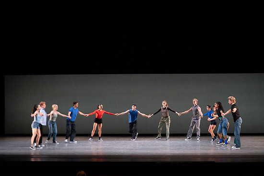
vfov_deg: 15.4
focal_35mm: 89
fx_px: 653
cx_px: 131
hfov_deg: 22.9
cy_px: 89
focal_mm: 84
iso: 8000
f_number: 5
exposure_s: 1/400
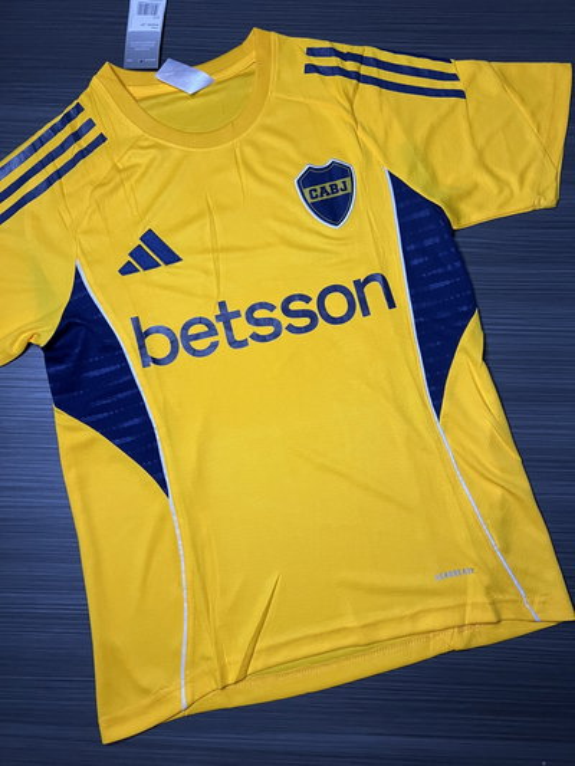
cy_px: 383
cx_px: 288
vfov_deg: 67.3
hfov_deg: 53.1
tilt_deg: -85.2
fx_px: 576
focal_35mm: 26
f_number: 1.5
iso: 400
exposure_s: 1/60
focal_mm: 5.7
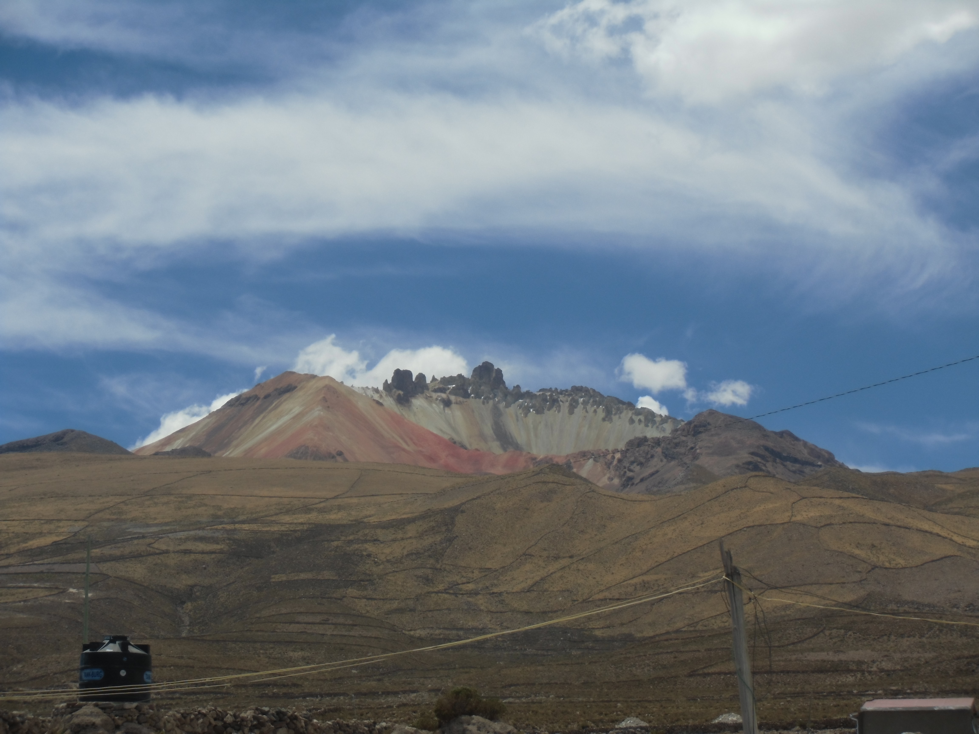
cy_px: 367
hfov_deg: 19.8
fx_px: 2800
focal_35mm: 99
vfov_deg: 14.9
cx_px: 490
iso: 64
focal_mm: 17.45
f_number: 5.2
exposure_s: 1/640
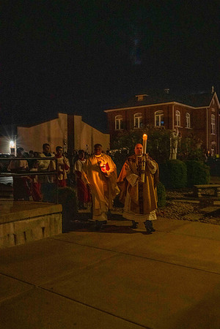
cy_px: 164
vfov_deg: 53.1
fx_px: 330
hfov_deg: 36.9
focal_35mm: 36
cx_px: 110
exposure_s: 1/40
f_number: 6.3
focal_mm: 36
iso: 8000
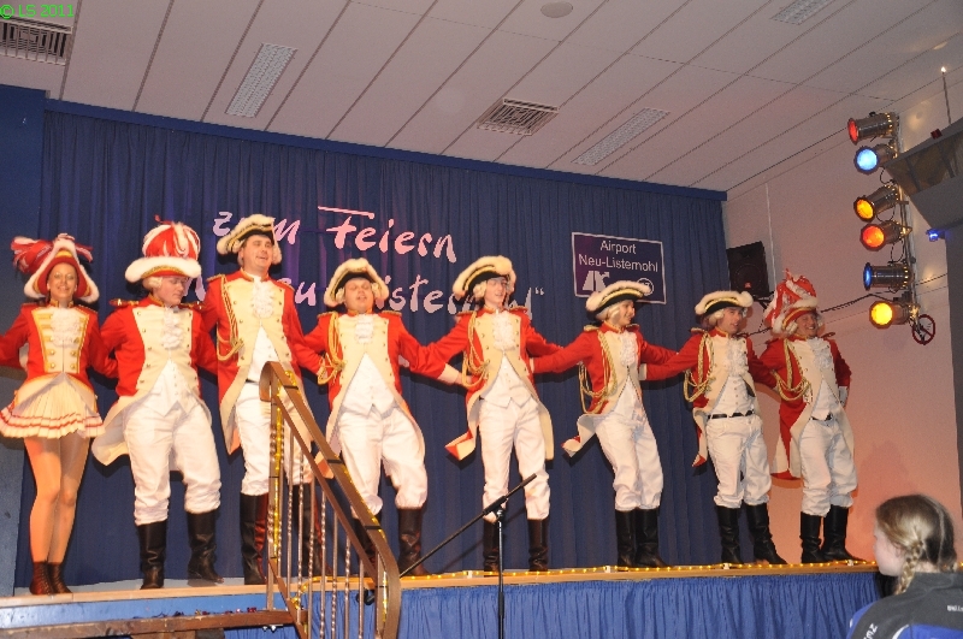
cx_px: 482
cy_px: 320
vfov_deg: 31.8
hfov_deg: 46.5
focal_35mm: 42
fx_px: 1122
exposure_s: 1/60
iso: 400
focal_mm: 28
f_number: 5
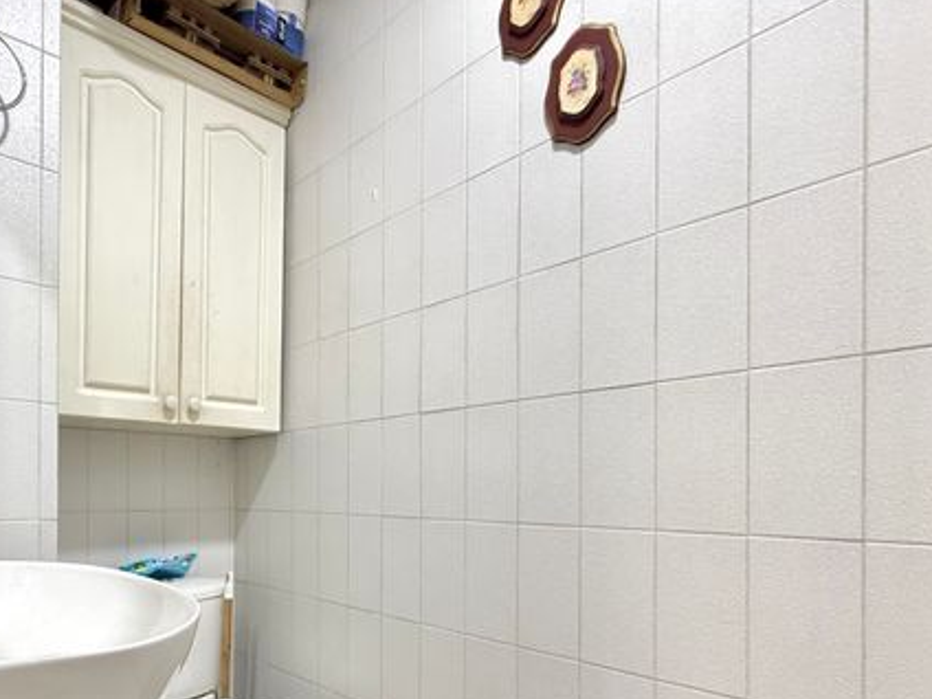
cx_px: 285
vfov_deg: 59.1
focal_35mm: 22
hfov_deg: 73.2
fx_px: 592
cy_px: 488
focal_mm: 2.22
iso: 320
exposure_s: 1/60
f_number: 2.2
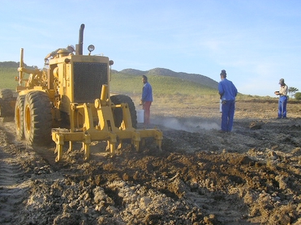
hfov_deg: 45.8
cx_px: 142
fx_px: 356
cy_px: 121
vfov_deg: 35.1
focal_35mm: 41
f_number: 4.1
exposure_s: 1/250
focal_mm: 5.8
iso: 50
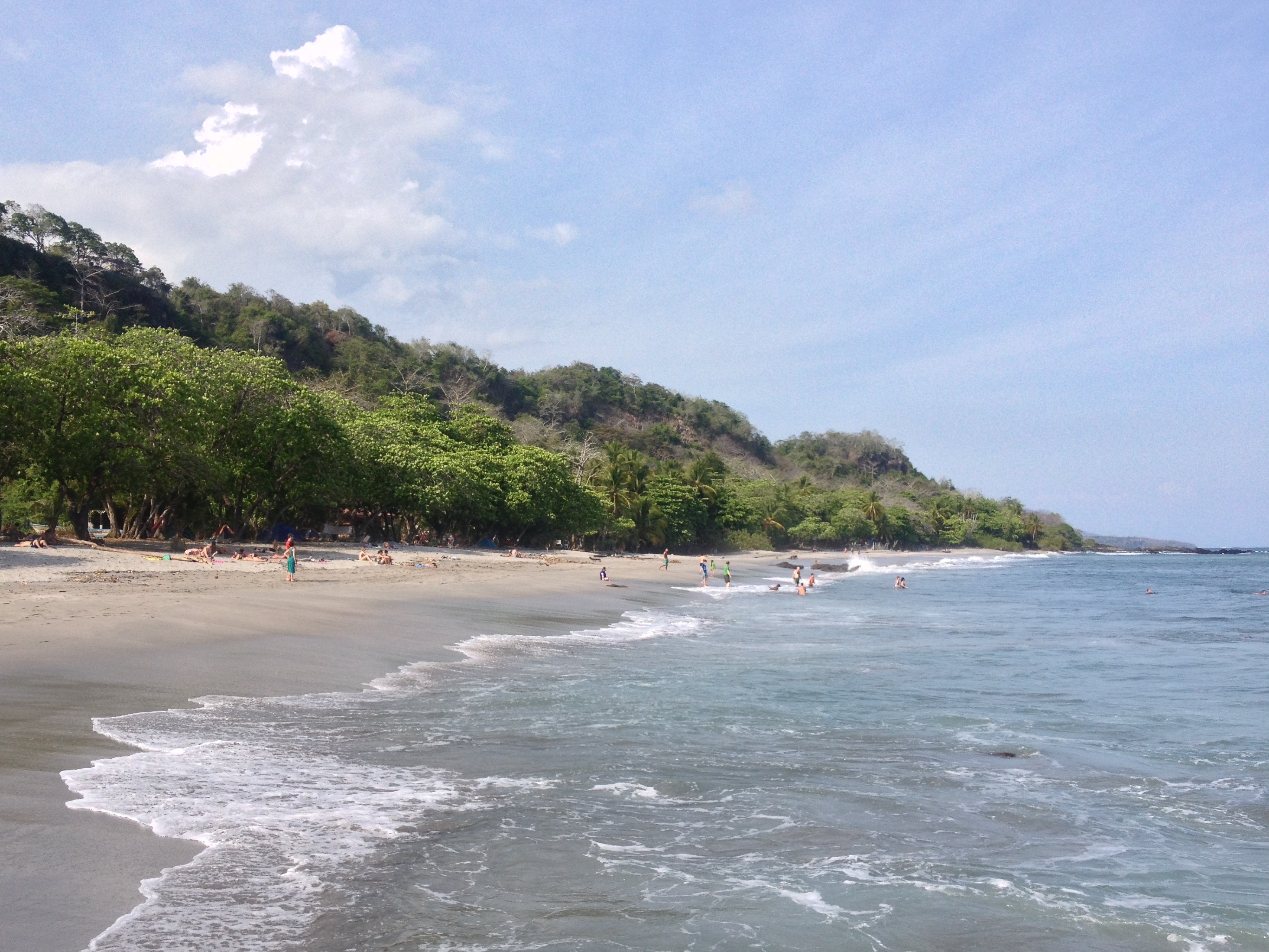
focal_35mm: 39
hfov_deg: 47.8
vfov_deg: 36.8
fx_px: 1430
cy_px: 500
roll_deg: +1.2
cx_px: 567
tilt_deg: -0.9
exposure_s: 1/1623
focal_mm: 4.28
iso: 50
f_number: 2.4
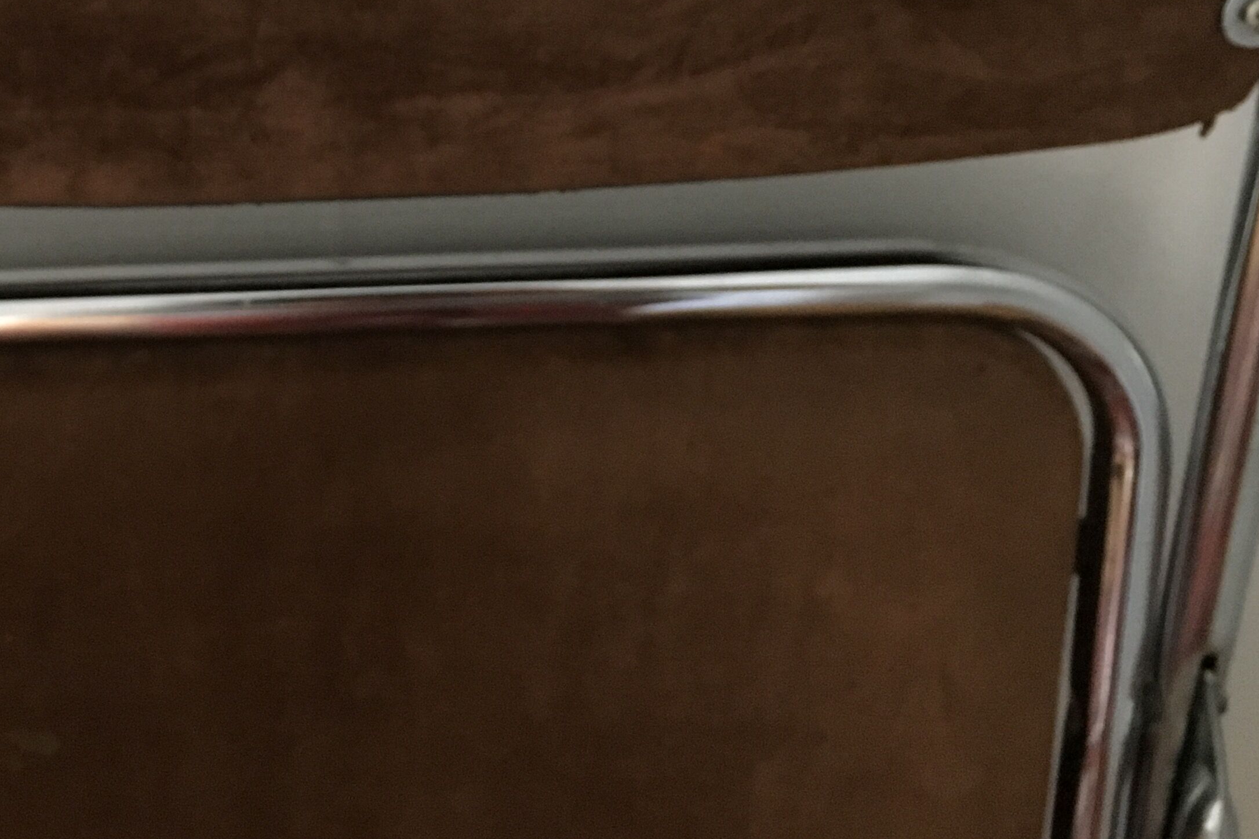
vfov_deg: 23.1
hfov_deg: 34.9
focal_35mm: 56
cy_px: -21
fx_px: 1958
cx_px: 325
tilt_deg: -39.7
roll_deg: +0.6
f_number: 2.2
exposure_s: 1/17
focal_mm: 4.15
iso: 400
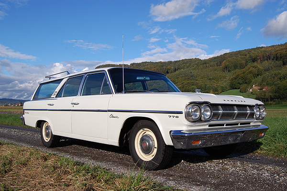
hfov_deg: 53.2
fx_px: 287
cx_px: 144
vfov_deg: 36.8
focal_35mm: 36
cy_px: 96
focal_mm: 24
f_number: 10
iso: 200
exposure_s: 1/400
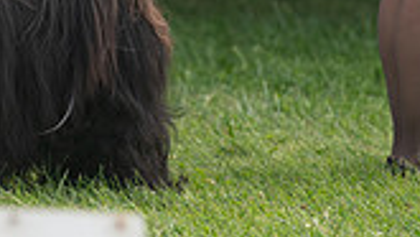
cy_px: -61
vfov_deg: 2.0
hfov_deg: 3.5
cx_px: -23
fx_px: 6897
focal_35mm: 619
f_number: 3.5
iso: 400
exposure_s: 1/1600
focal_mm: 168
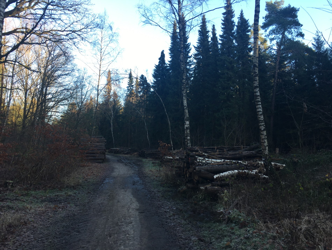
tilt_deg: +5.5
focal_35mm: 29
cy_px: 125
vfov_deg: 48.2
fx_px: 278
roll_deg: -0.6
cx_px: 166
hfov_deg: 61.6
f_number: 2.2
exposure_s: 1/120
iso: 25
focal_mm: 4.15
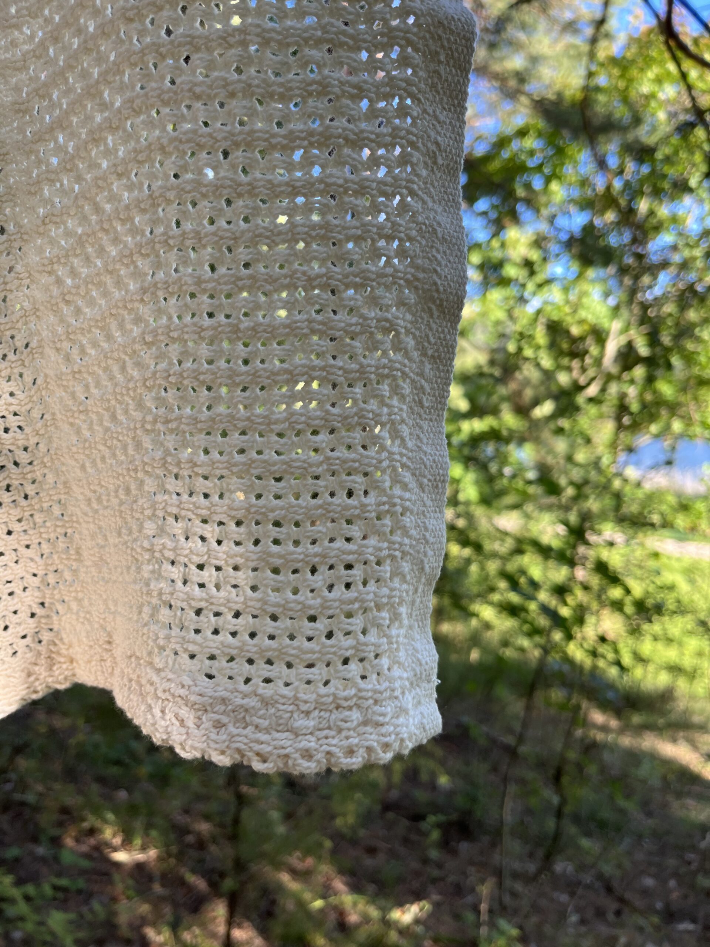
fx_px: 711
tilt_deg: -5.3
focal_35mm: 26
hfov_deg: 53.1
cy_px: 474
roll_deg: +1.1
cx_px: 355
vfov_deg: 67.3
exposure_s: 1/146
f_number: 1.6
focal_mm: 5.1
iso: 32
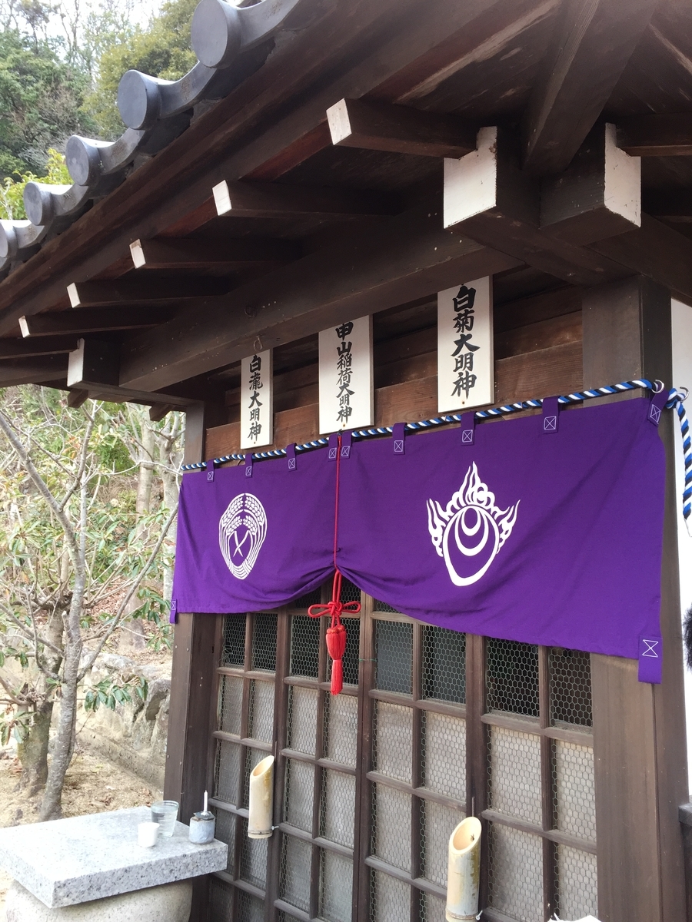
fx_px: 773
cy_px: 461
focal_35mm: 29
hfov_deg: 48.2
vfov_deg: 61.7
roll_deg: -2.0
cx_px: 346
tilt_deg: +9.1
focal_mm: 4.15
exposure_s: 1/120
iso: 50
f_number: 2.2
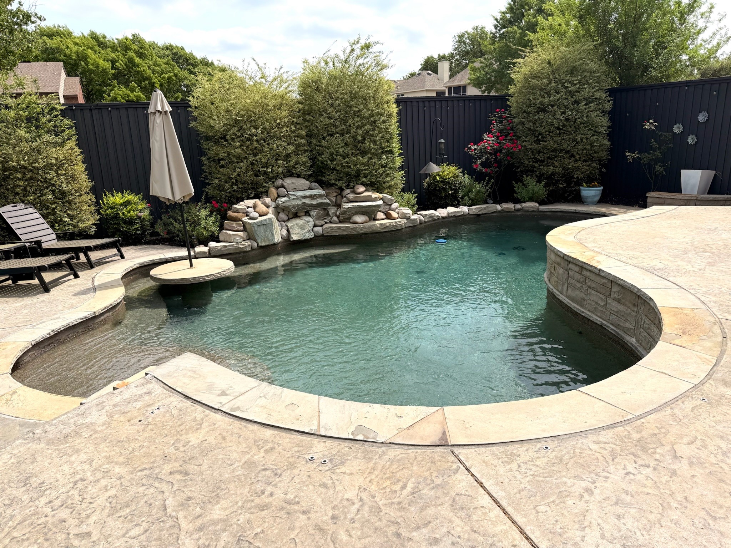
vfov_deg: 56.8
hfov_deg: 71.6
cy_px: 274
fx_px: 507
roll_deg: +2.2
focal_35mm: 24
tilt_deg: -15.8
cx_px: 366
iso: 80
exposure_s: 1/4975
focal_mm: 6.76
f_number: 1.78
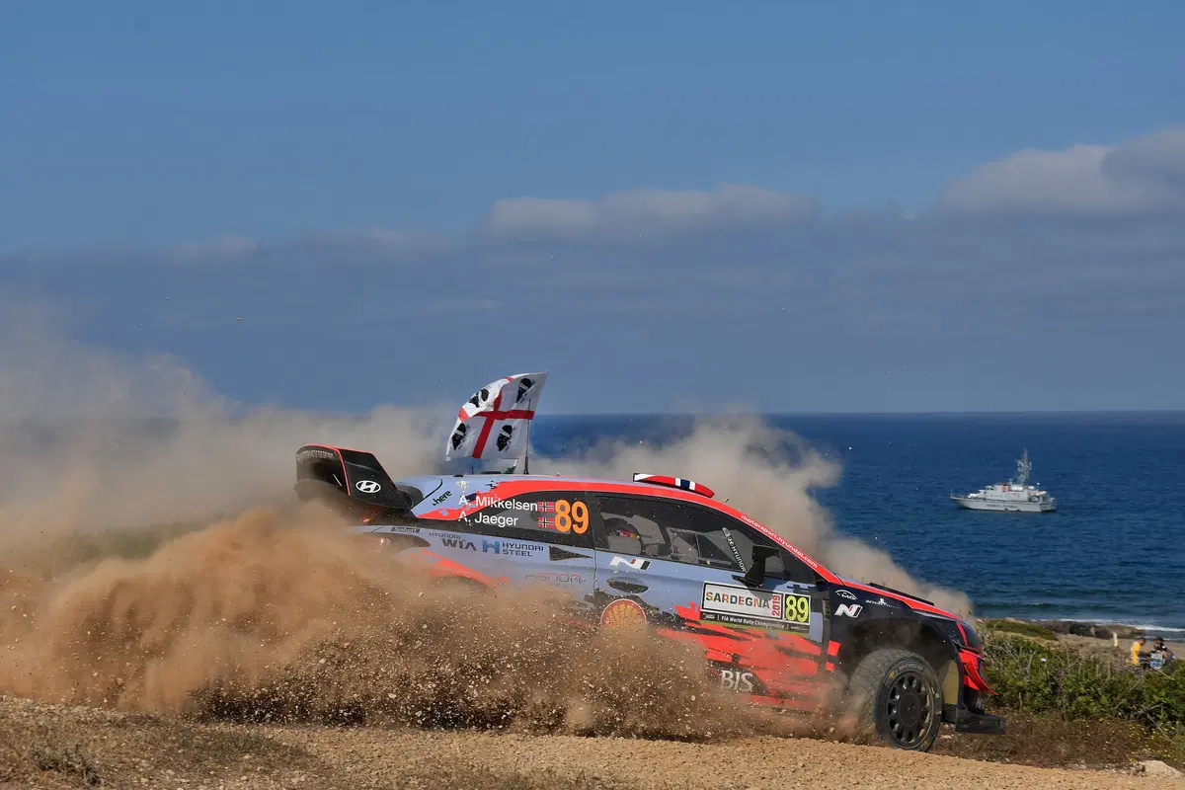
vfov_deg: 17.5
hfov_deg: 26.0
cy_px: 395
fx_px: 2567
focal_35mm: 78
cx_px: 592
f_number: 10
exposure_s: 1/1000
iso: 125
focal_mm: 52
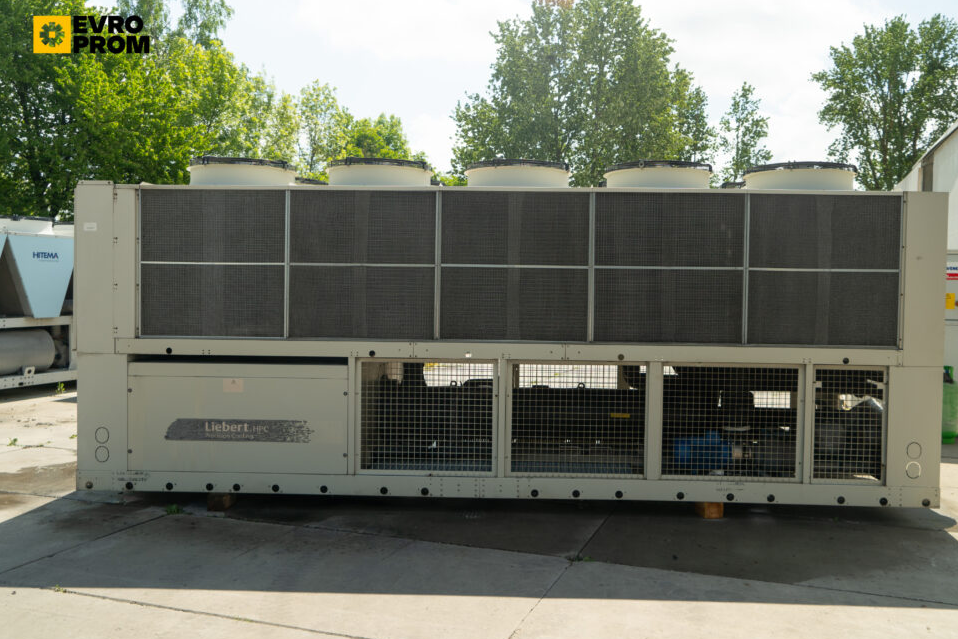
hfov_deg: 60.2
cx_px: 511
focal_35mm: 31
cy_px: 322
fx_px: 825
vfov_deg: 42.3
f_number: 5.6
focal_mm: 29
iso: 100
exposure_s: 1/80
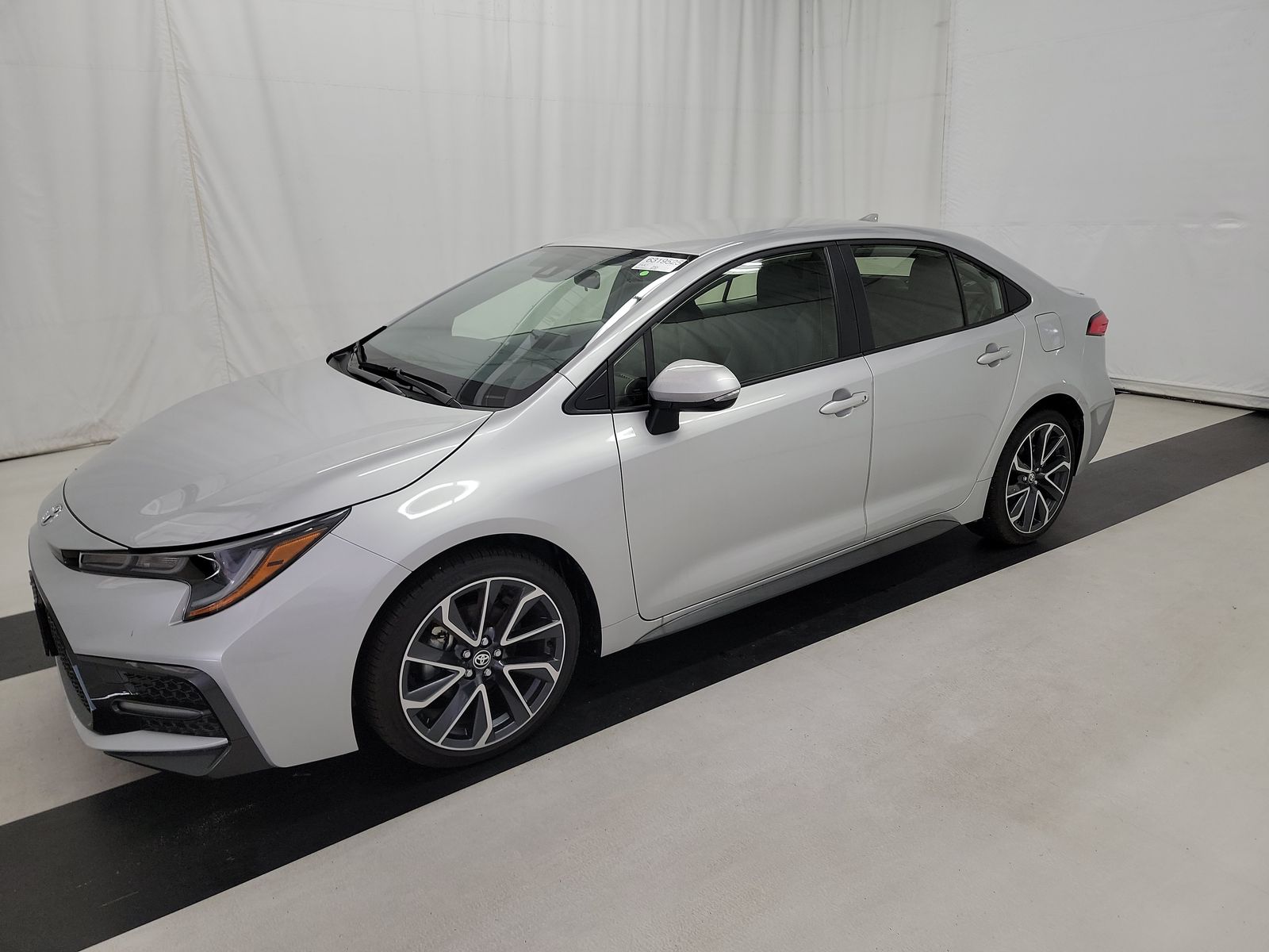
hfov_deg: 71.6
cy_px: 476
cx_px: 634
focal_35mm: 24
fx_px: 880
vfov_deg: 56.8
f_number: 1.8
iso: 131
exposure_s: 1/59
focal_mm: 6.7
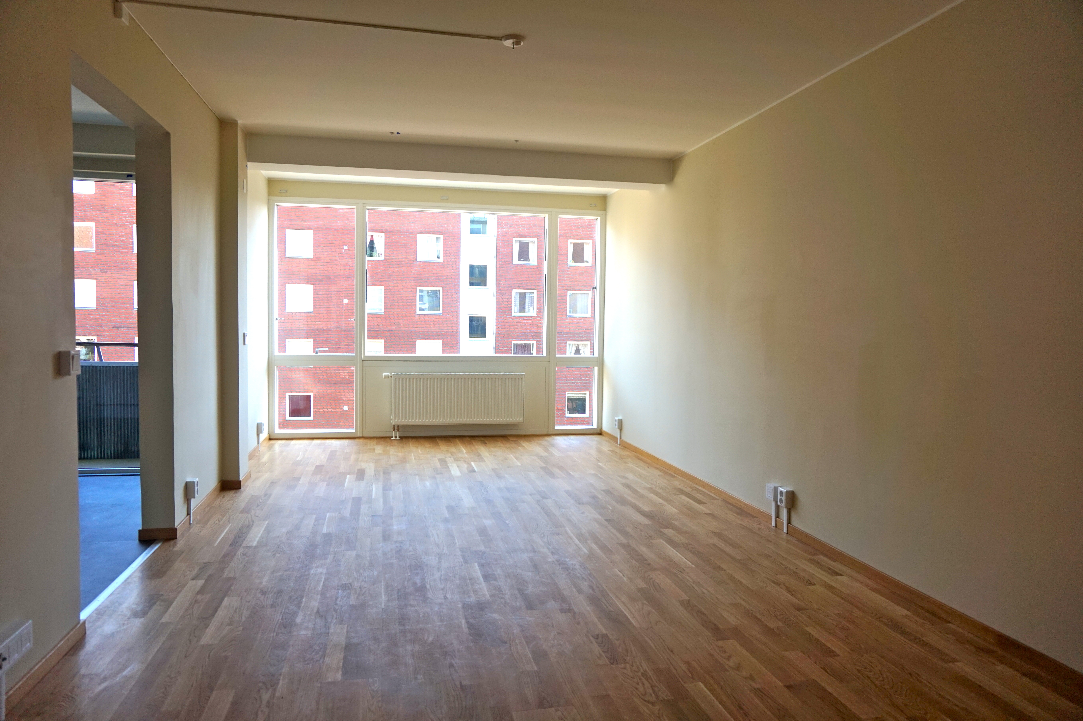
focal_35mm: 24
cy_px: 360
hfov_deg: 73.8
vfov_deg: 53.1
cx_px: 542
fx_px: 722
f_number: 4
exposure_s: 1/160
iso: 160
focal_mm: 16
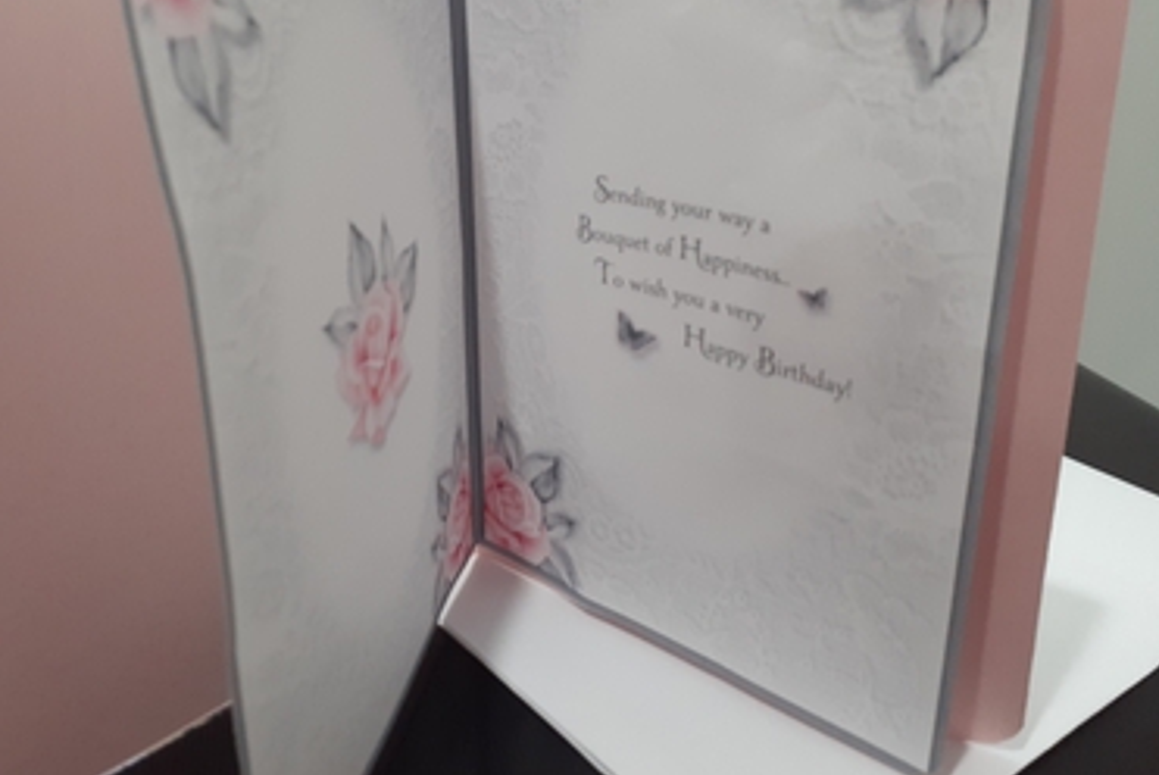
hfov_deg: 55.6
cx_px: 506
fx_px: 1095
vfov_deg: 38.7
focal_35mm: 34
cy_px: 295
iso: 200
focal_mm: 3.6
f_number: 1.9
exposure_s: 1/50
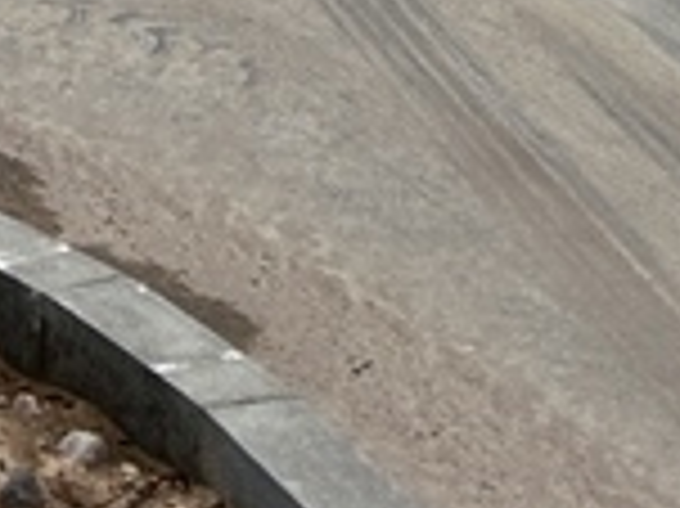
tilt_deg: +5.0
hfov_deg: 9.5
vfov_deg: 6.1
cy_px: -1448
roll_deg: +0.7
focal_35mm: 207
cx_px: 126
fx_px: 4063
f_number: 1.5
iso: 50
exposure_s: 1/3968
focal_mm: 5.7
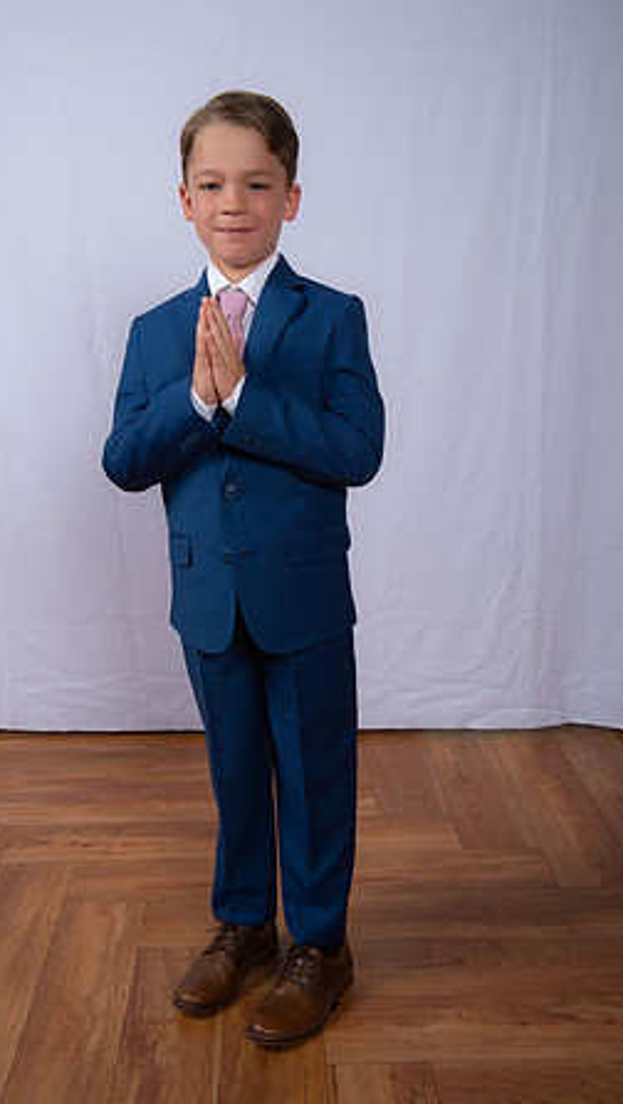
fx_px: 1173
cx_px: 278
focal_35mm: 40
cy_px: 553
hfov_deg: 29.7
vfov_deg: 50.5
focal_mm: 38
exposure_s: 1/160
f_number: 8
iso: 250
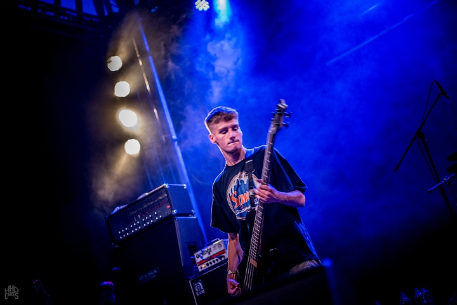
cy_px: 152
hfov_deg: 28.8
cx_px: 228
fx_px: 889
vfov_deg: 19.5
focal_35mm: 70
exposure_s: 1/100
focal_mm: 70
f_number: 2.8
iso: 1250
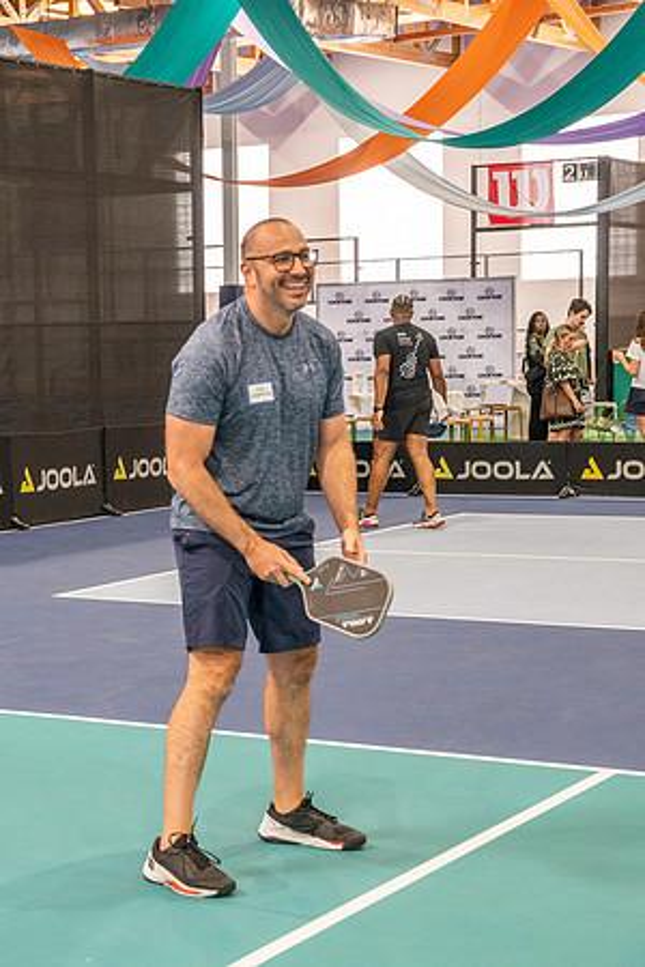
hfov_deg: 17.3
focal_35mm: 78
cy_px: 536
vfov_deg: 25.9
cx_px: 102
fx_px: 2101
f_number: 4.5
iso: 2000
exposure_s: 1/200
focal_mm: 47
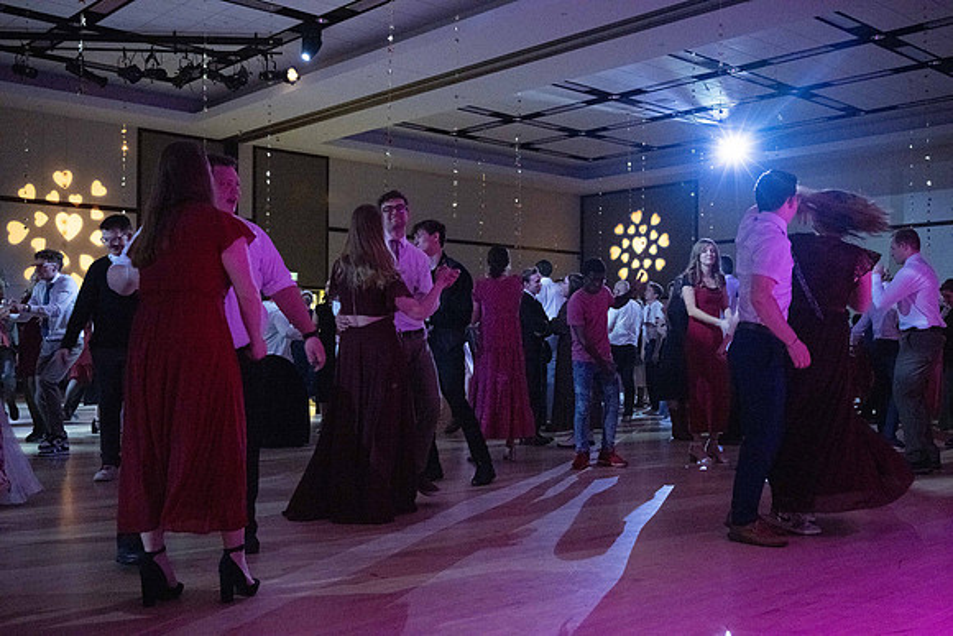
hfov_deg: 50.7
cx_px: 476
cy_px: 318
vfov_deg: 35.1
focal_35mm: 38
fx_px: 1006
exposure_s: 1/80
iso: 8000
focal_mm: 38
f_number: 4
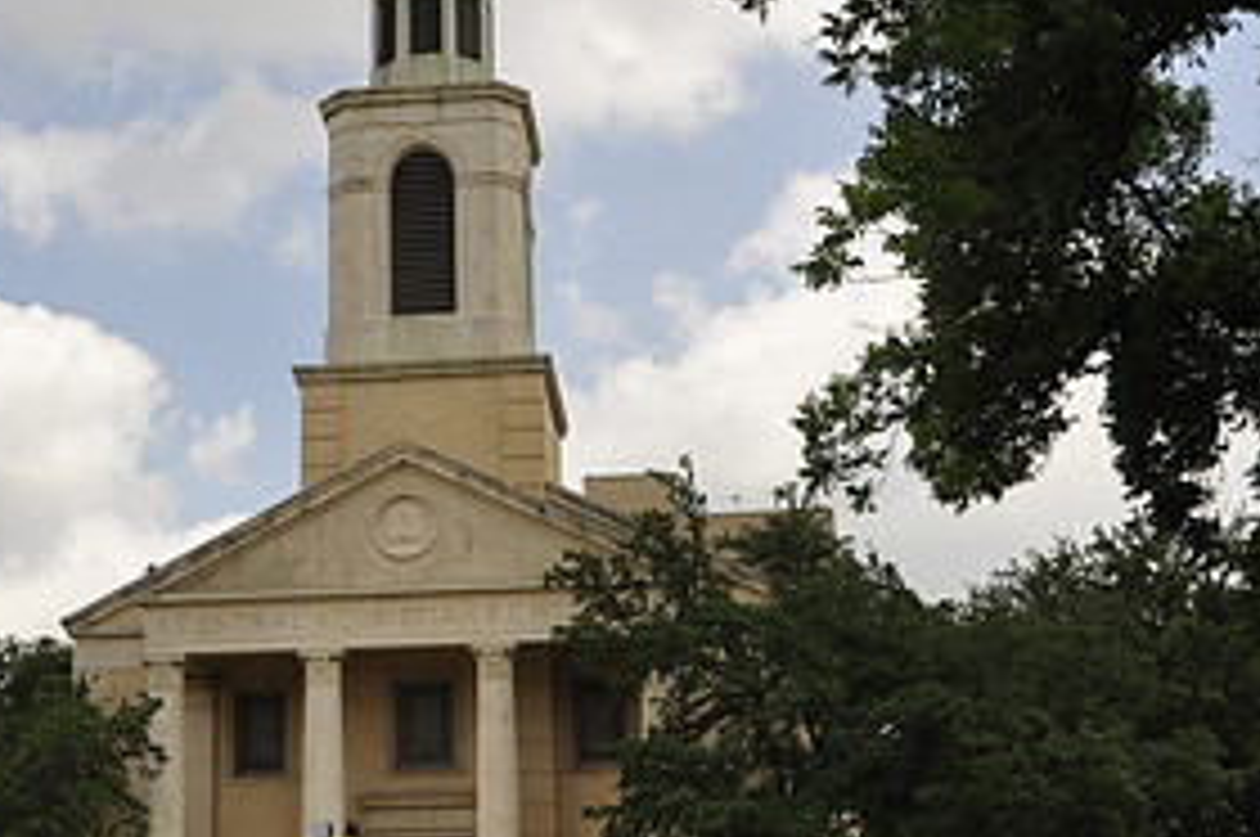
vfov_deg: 24.1
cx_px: 518
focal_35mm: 56
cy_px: 376
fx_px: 1958
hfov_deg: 35.6
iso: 200
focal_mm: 18
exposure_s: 1/250
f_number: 8
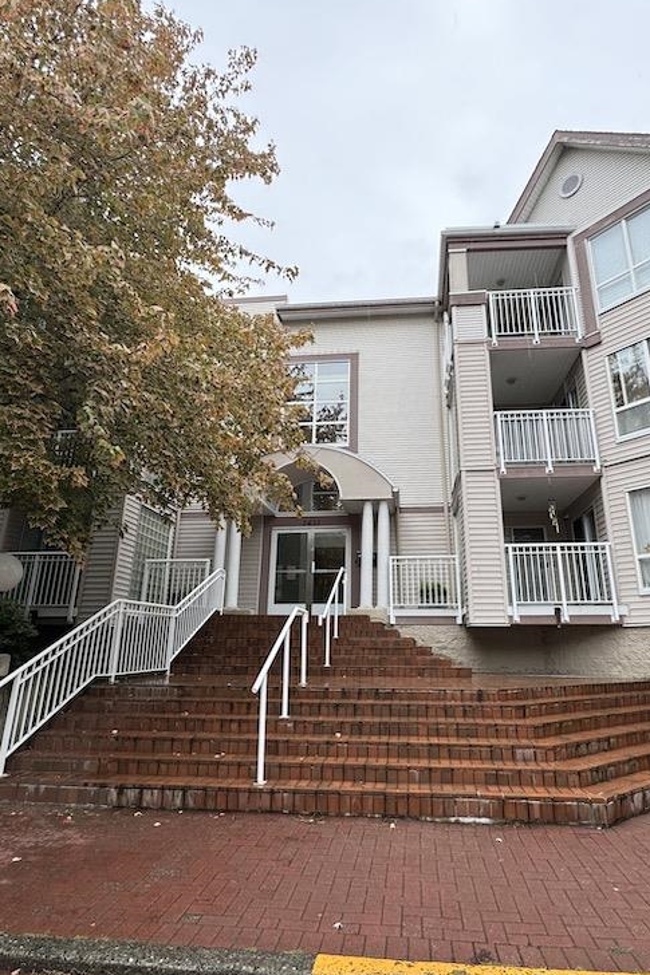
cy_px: 483
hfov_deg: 61.8
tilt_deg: +17.0
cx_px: 359
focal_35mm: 20
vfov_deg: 84.0
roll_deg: -0.4
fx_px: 542
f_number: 2.2
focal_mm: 2.22
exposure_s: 1/99
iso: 40
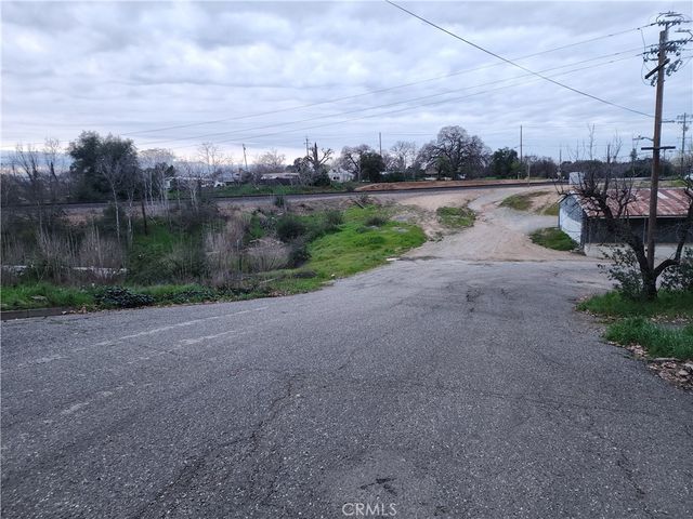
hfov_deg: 73.9
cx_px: 346
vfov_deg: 58.9
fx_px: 460
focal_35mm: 23
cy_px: 260
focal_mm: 6.4
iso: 80
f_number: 1.8
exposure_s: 1/60
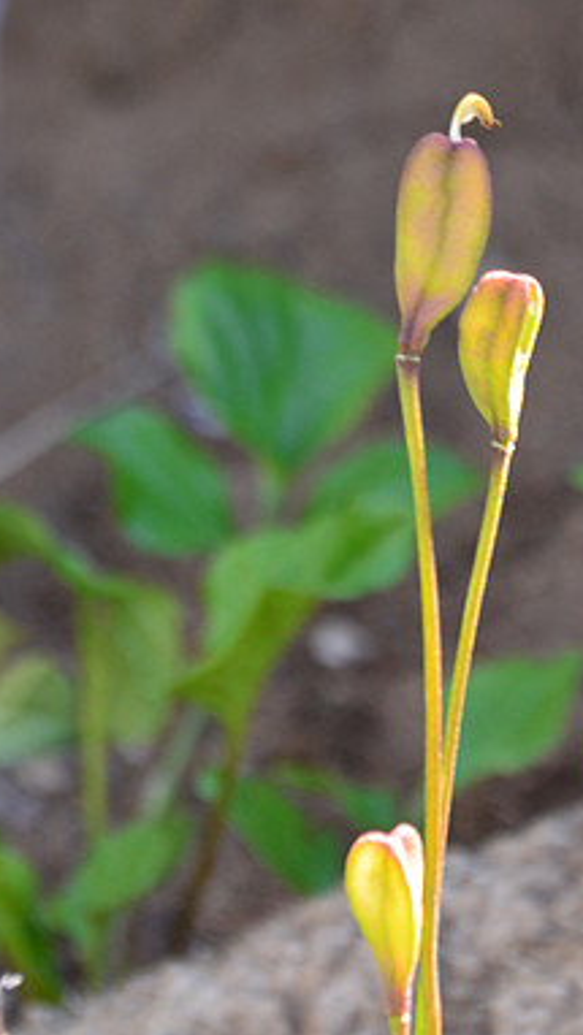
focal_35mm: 643
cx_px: 743
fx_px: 17663
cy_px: 518
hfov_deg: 1.9
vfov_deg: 3.4
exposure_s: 1/125
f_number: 9
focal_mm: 270
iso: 800
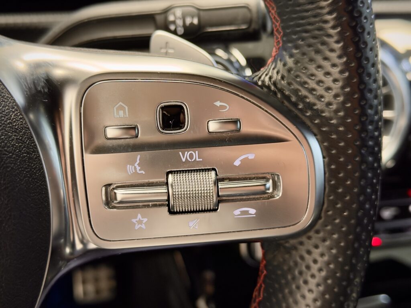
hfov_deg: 39.7
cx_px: 206
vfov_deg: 30.3
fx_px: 570
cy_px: 154
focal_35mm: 48
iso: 500
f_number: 1.78
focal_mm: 6.76
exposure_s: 1/40
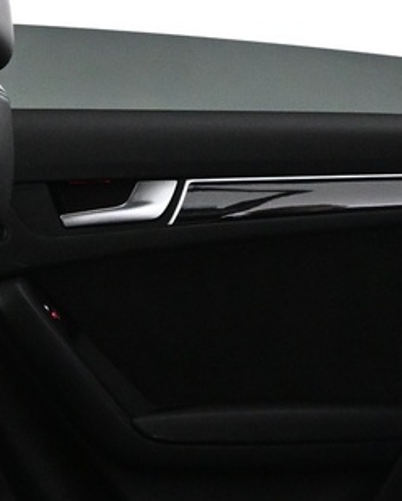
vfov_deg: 13.0
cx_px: 216
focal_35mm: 148
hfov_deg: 10.5
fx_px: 2198
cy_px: 171
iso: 3200
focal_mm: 20
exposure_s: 1/80
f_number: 3.8
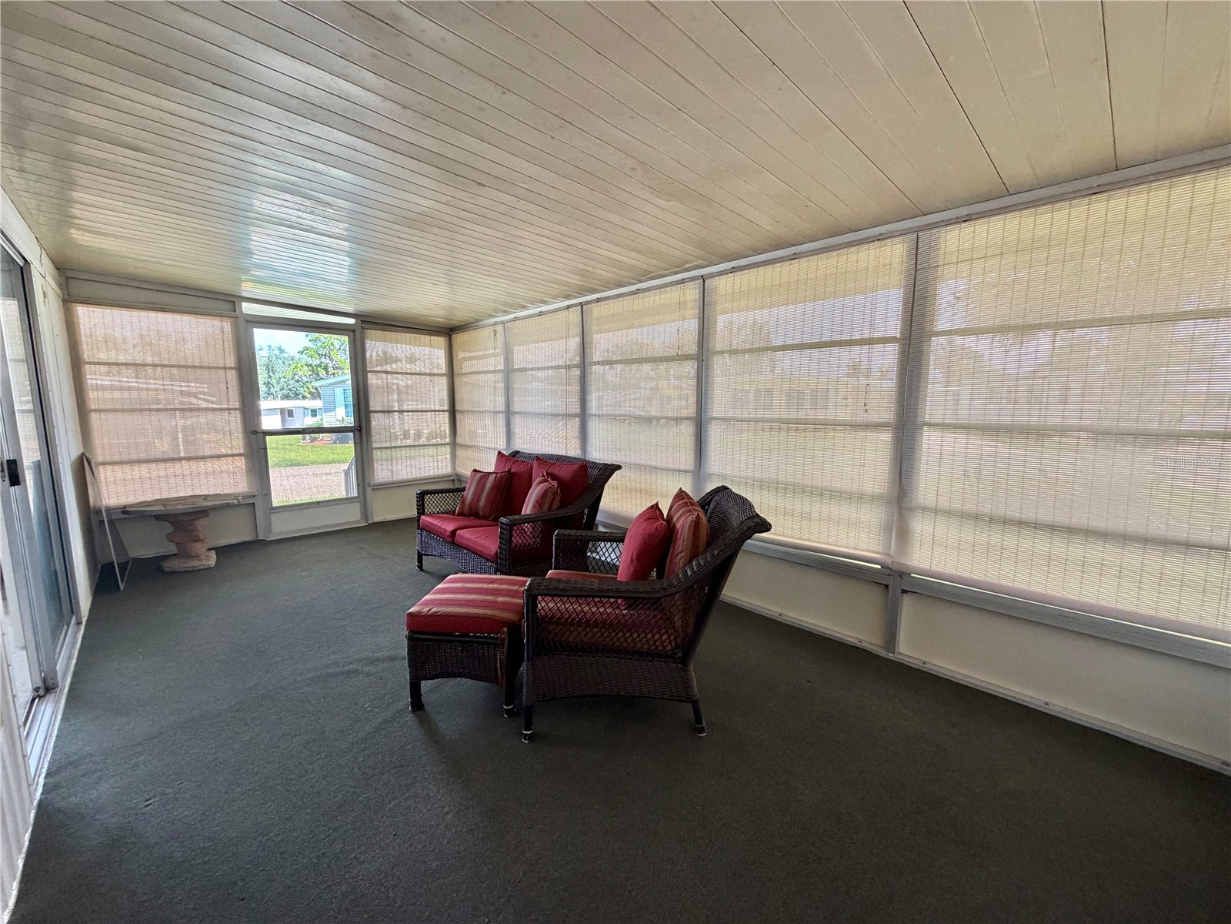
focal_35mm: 14
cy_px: 462
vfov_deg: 85.7
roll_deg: +0.6
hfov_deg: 102.1
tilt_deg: -7.4
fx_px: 498
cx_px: 616
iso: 250
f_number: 2.2
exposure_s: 1/121
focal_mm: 2.22
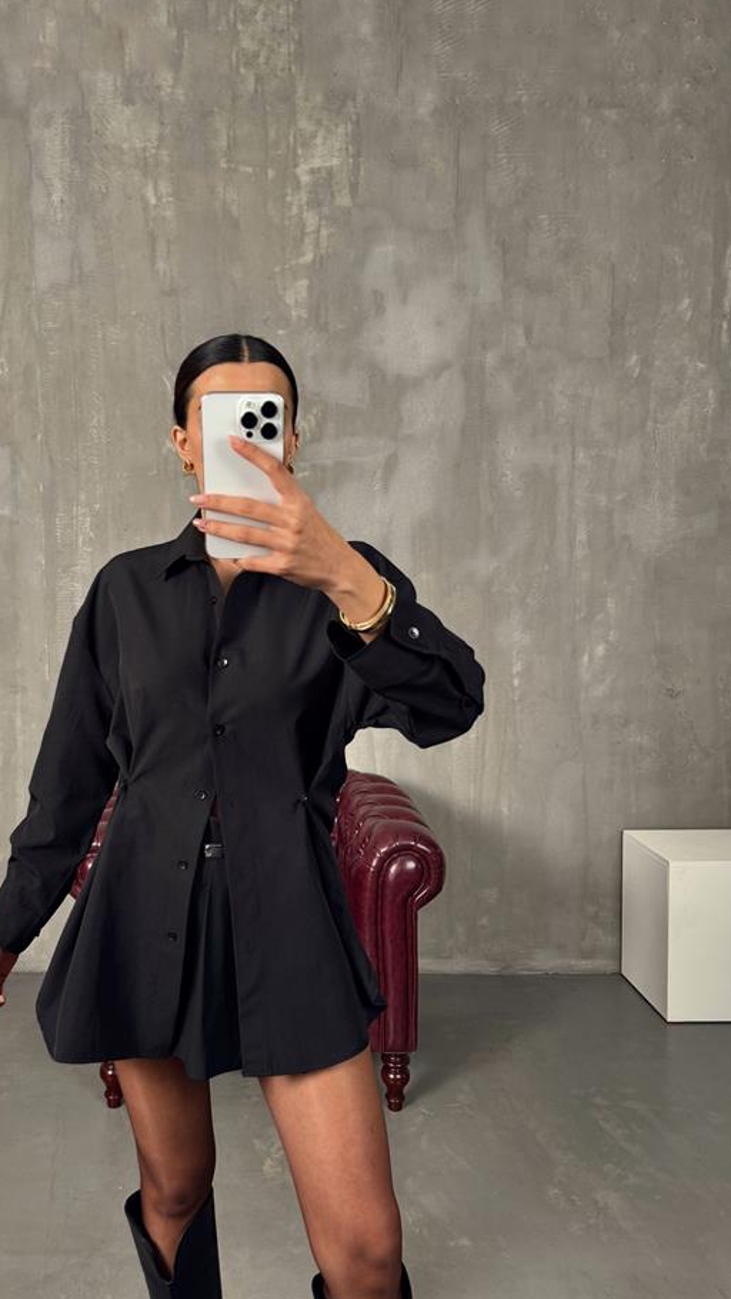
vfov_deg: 69.9
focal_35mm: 27
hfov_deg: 42.3
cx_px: 239
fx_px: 930
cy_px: 650
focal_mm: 6.76
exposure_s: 1/83
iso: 200
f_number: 1.78
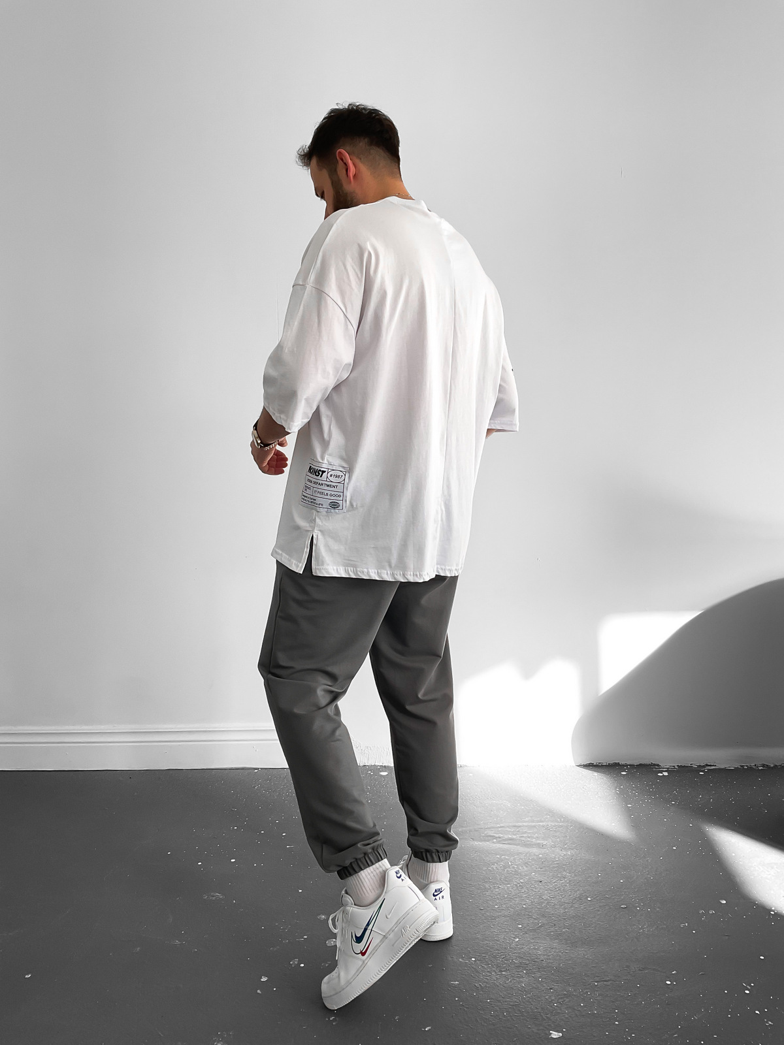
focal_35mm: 29
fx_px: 876
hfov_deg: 48.2
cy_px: 522
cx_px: 392
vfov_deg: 61.7
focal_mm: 3
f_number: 1.8
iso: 20
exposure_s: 1/120
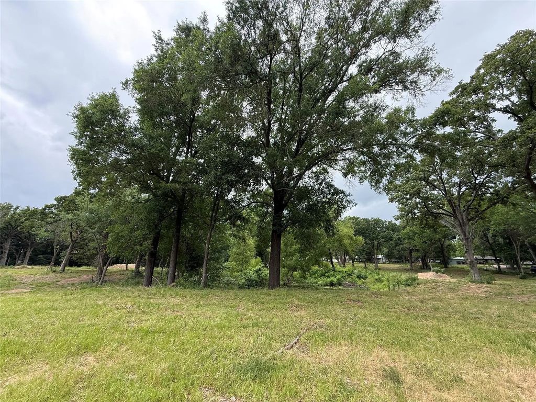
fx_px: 217
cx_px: 268
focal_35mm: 14
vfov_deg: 85.7
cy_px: 201
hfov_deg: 102.1
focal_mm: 2.22
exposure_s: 1/228
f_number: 2.2
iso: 64
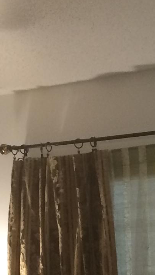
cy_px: 369
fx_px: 958
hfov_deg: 9.3
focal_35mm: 131
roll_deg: +0.9
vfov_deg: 15.5
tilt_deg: -6.5
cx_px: 84
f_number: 2.2
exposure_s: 1/30
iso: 125
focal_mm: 4.15
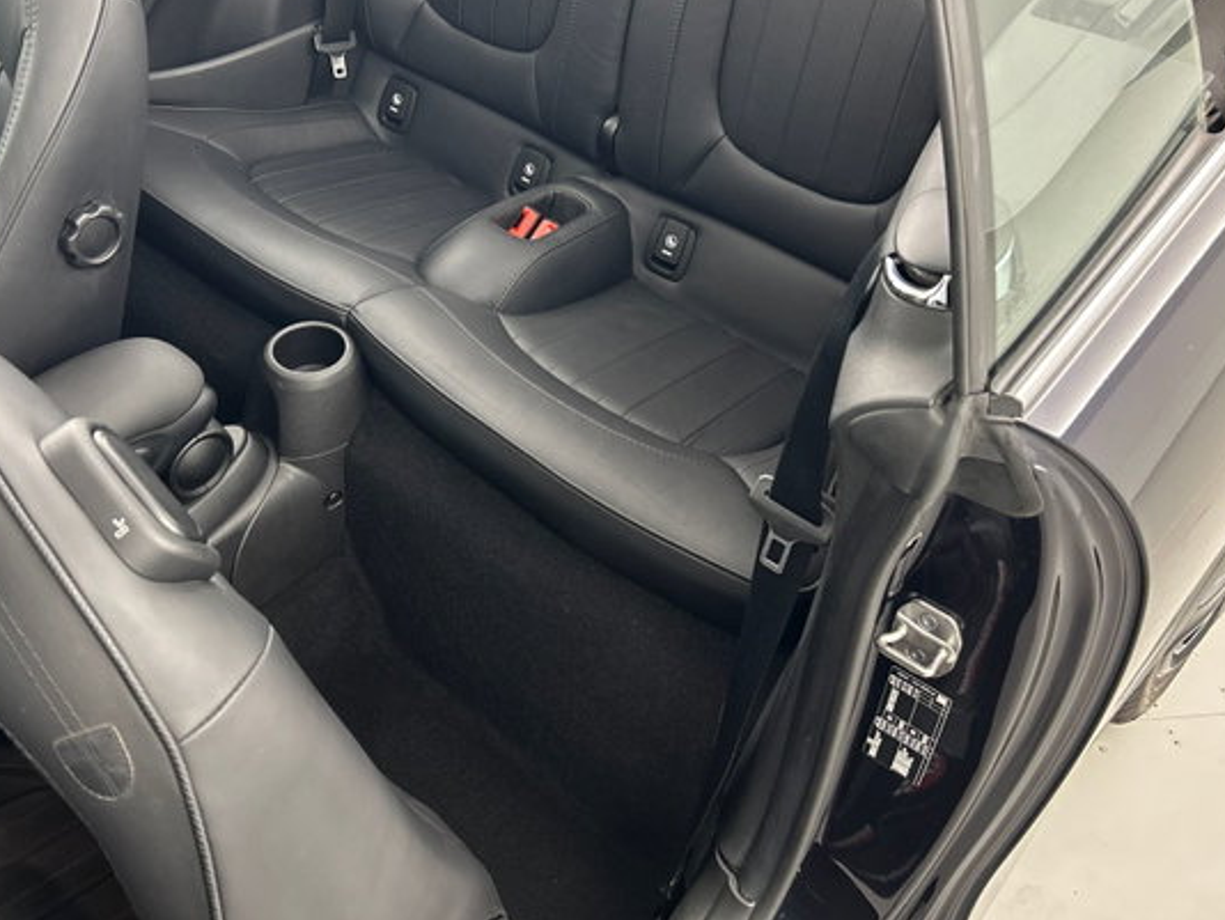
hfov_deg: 49.7
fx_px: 1310
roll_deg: +0.8
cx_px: 475
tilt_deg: -38.8
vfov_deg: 38.1
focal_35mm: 37
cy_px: 275
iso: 400
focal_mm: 5.7
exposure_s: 1/33
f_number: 1.5
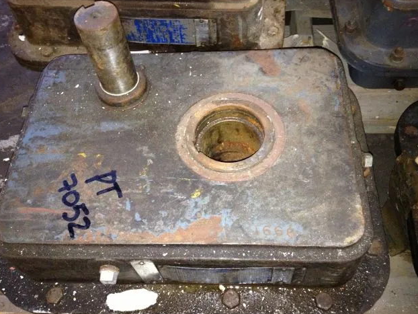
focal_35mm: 36
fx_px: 435
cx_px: 206
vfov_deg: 39.7
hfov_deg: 51.3
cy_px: 159
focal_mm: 4.28
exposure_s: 1/16
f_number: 2.4
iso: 250
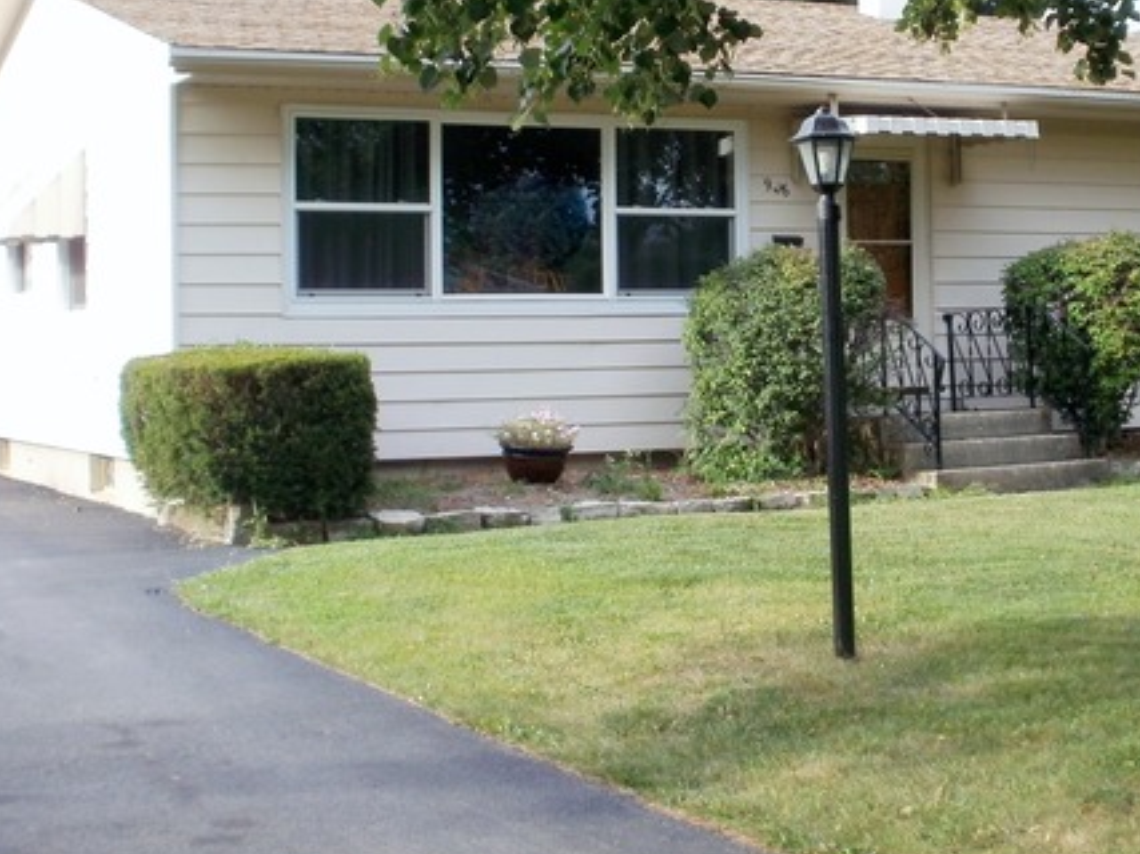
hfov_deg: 29.3
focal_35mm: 66
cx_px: 705
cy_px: 248
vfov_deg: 22.1
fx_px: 2173
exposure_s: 1/100
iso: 100
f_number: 4
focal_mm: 7.7
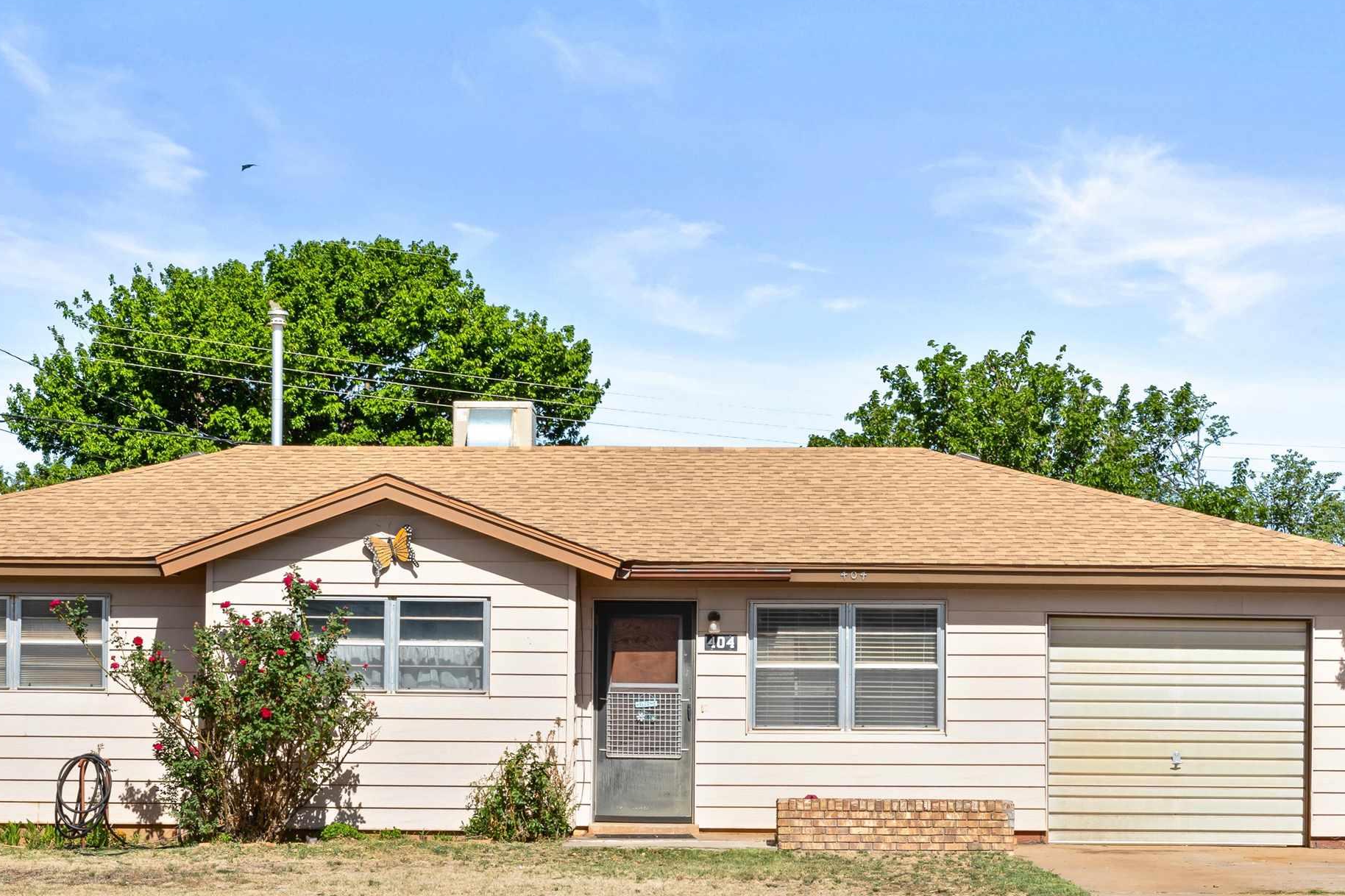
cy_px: 696
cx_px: 628
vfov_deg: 16.9
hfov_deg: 25.3
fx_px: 3001
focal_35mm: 80
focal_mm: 47.8
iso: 80
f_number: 18
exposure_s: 1/40
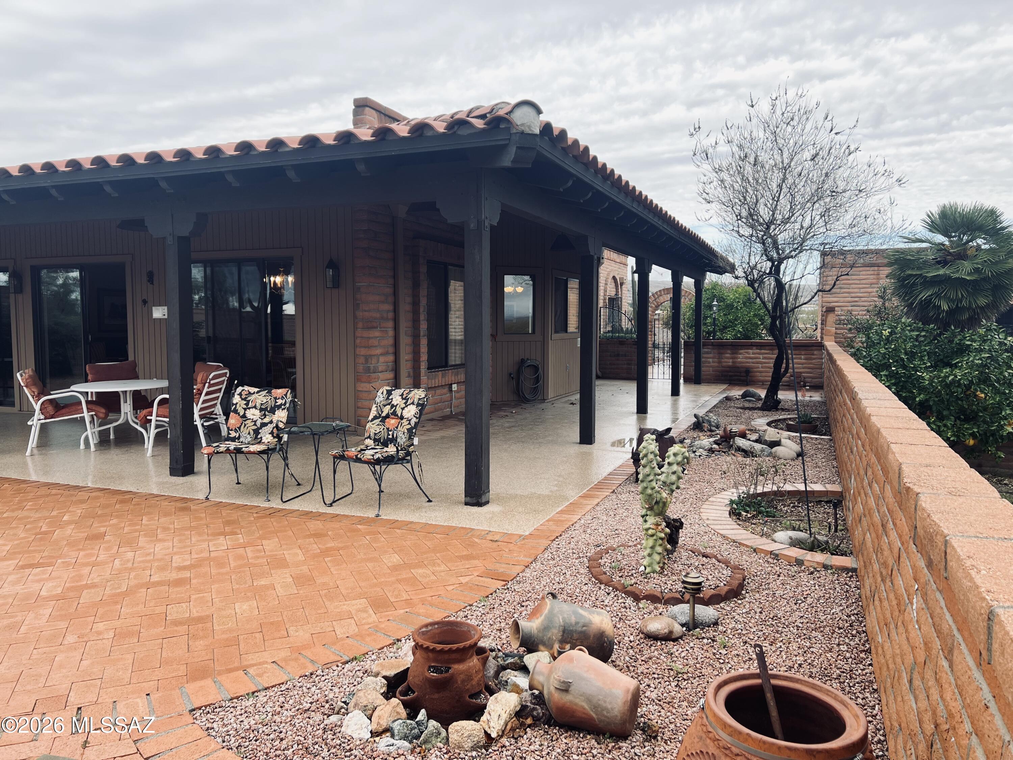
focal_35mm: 26
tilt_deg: -3.9
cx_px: 506
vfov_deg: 53.1
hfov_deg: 67.3
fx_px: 761
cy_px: 380
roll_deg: +0.0
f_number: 1.5
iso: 50
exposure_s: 1/359
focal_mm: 5.7
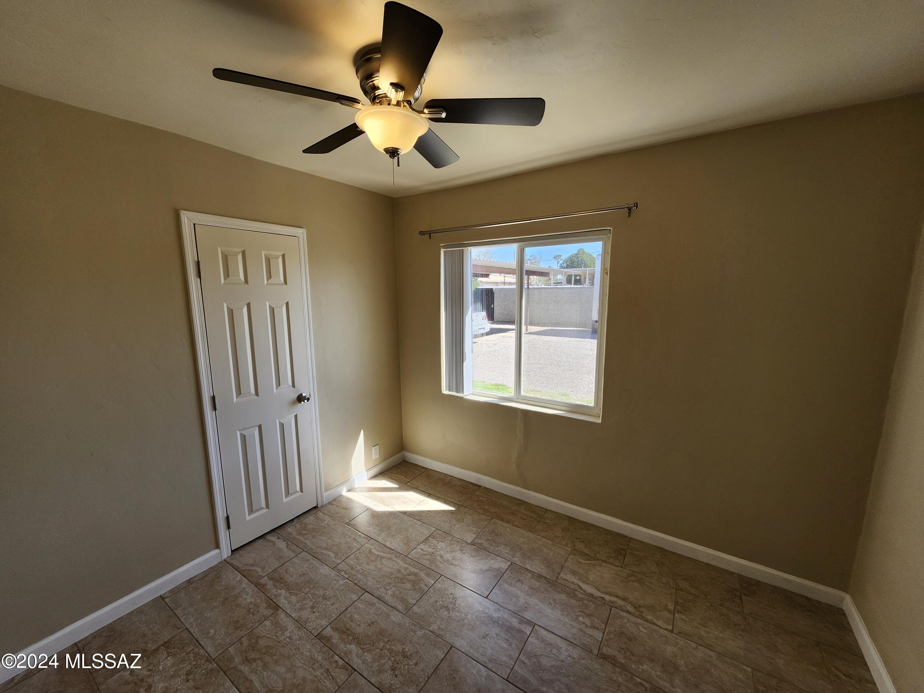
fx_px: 347
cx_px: 462
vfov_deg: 89.9
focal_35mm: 13
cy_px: 346
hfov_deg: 106.2
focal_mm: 1.74
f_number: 2.2
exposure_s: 1/170
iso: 40
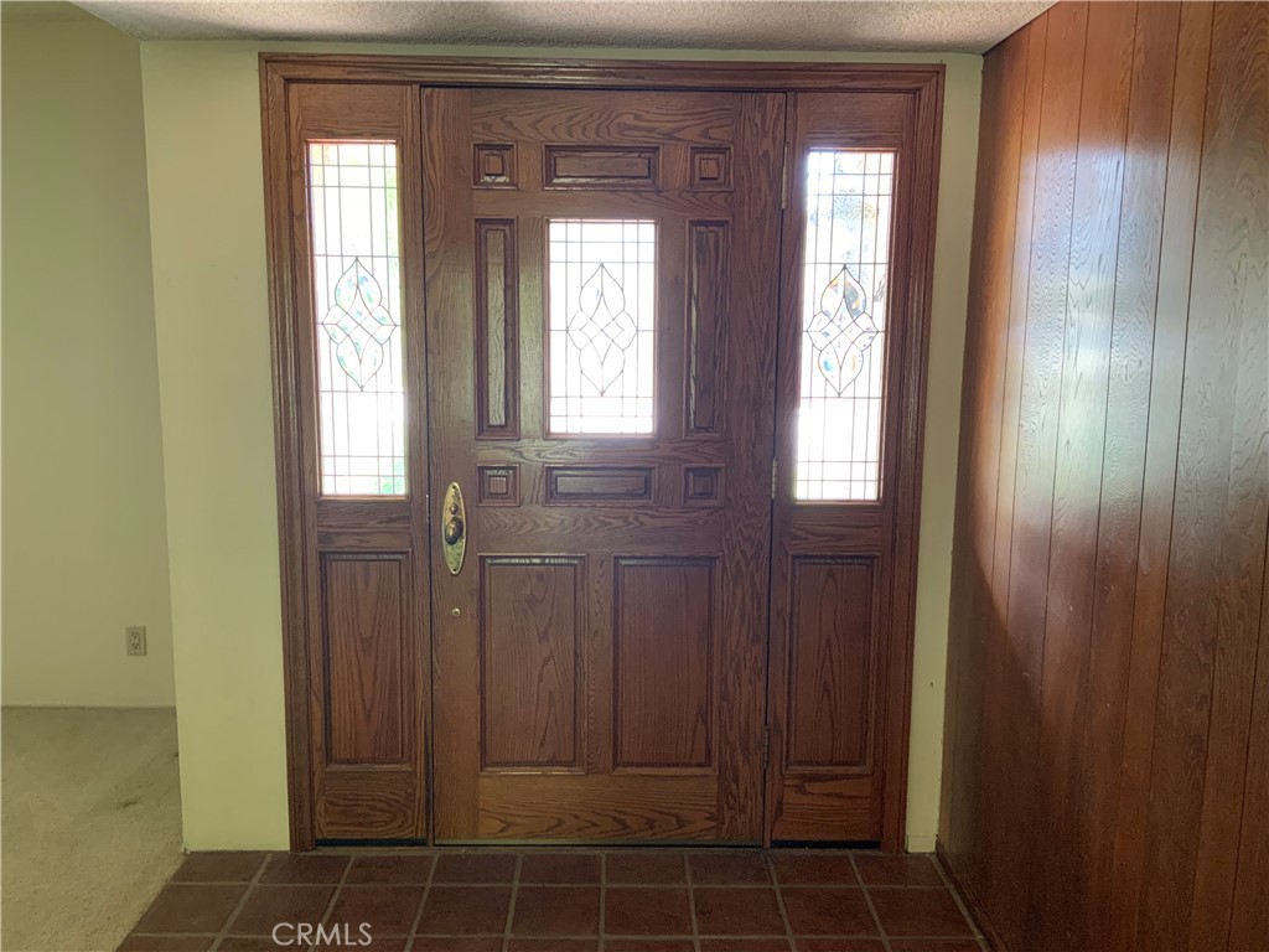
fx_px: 1063
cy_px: 476
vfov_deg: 48.2
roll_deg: -0.9
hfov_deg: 61.7
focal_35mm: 29
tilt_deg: -9.3
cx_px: 634
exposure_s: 1/60
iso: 100
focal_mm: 3
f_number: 1.8
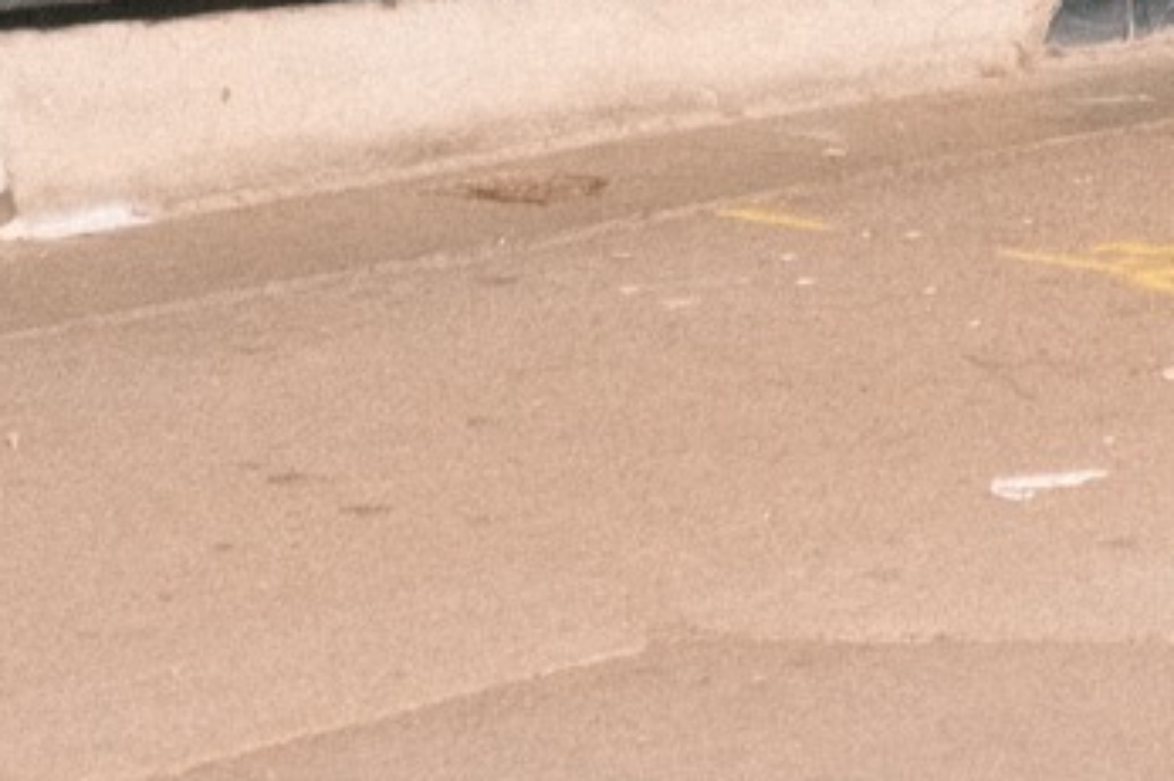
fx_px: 7888
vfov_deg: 5.4
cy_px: -1314
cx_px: 1607
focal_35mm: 242
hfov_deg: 8.4
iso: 2000
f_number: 4.5
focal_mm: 28
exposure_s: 1/750
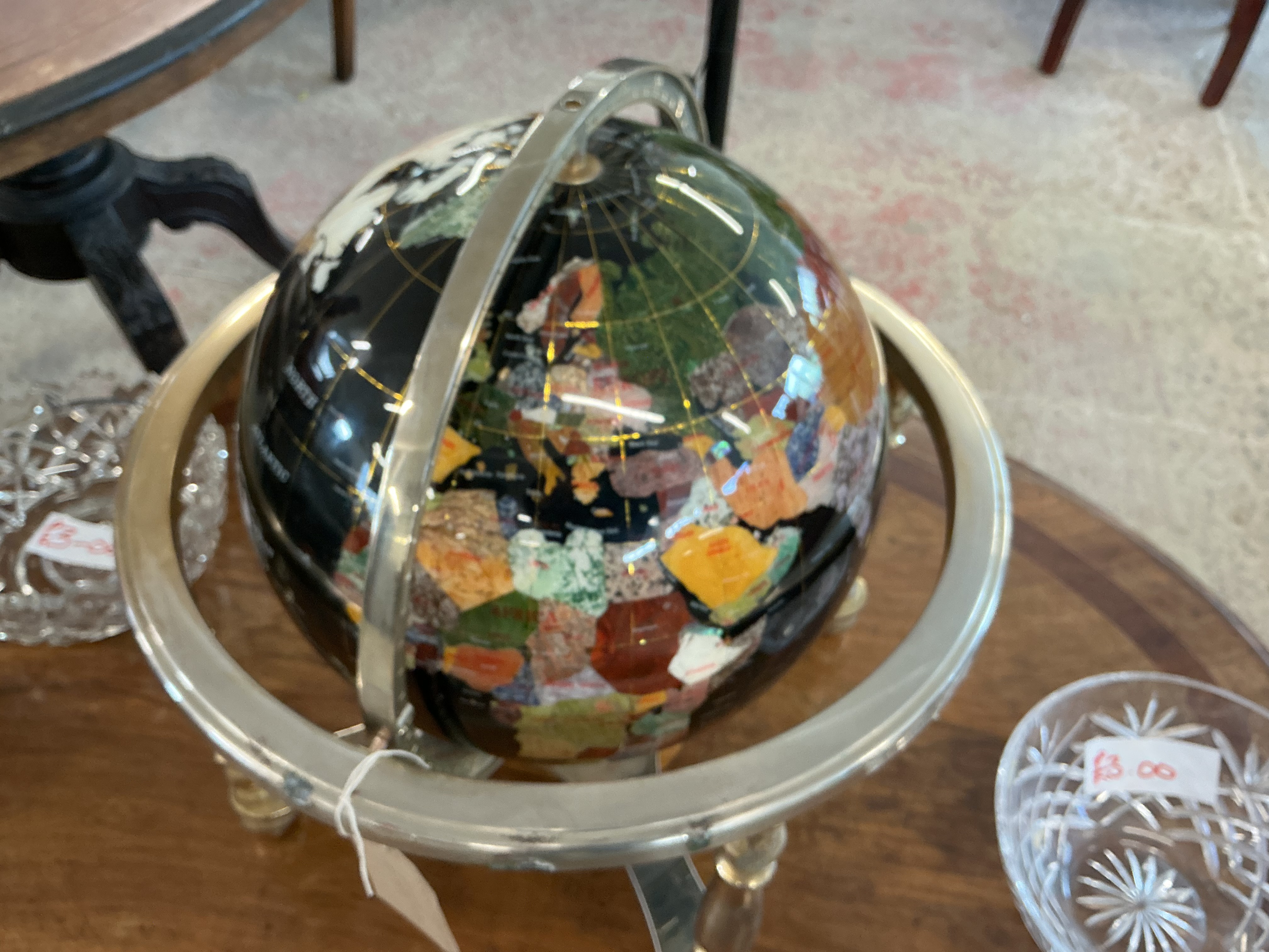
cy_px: 476
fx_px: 1063
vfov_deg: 48.2
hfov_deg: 61.7
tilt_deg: -48.2
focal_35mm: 29
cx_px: 634
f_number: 1.8
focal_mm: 3
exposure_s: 1/50
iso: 200
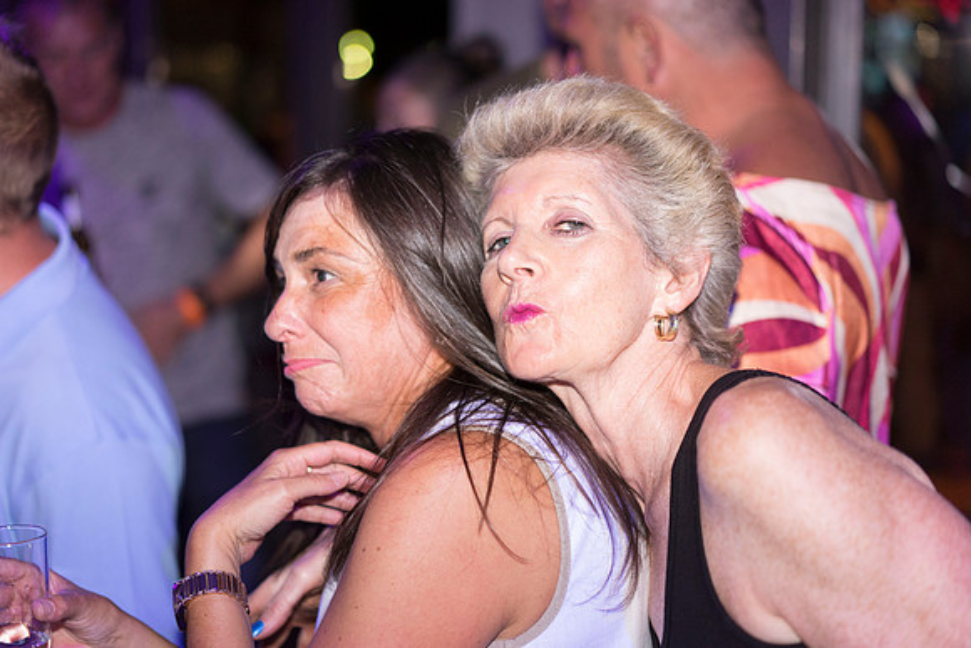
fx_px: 1484
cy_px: 324
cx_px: 486
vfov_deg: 24.6
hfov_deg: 36.2
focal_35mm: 55
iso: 1000
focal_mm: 55
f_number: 2
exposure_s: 1/160
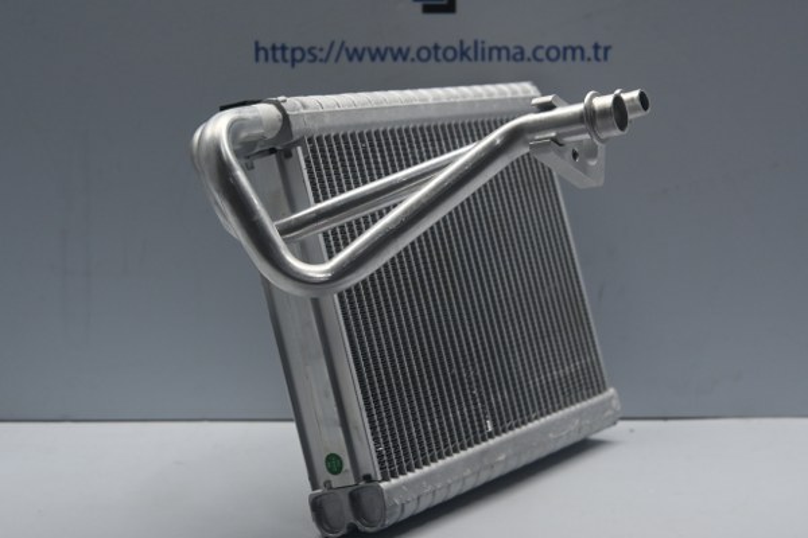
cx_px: 404
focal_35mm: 75
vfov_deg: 18.2
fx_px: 1683
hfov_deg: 27.0
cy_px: 269
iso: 720
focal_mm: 50
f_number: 6.3
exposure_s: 1/125
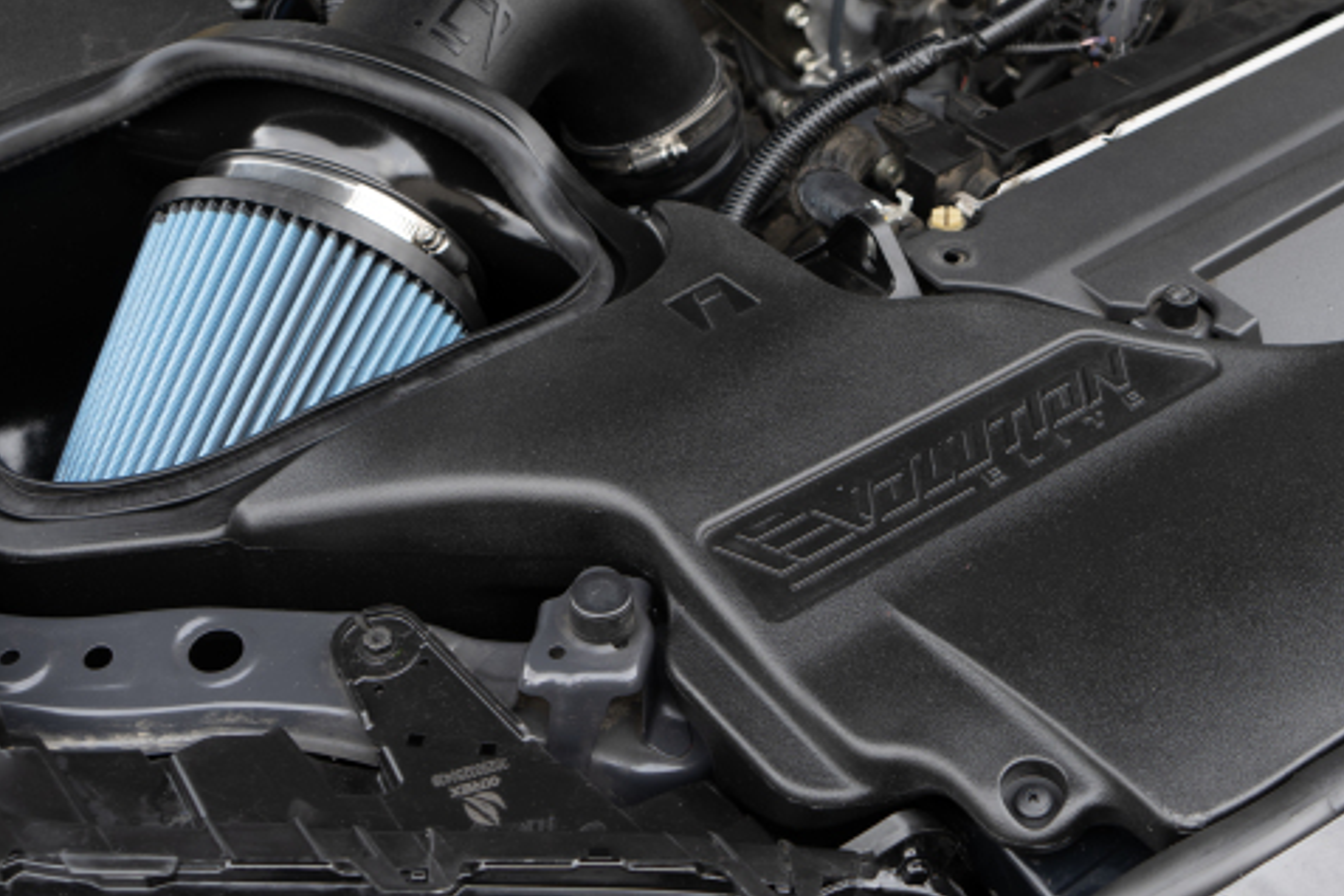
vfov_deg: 25.5
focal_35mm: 52
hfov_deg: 38.2
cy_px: 156
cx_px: 738
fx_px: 1941
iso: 200
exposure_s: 1/50
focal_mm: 31
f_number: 5.6
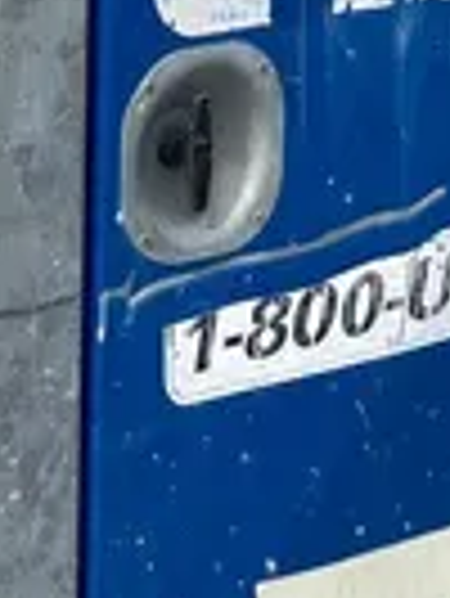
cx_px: -117
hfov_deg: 9.5
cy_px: 461
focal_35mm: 154
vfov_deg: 12.8
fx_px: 2665
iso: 20
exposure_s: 1/1946
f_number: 1.8
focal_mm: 3.99
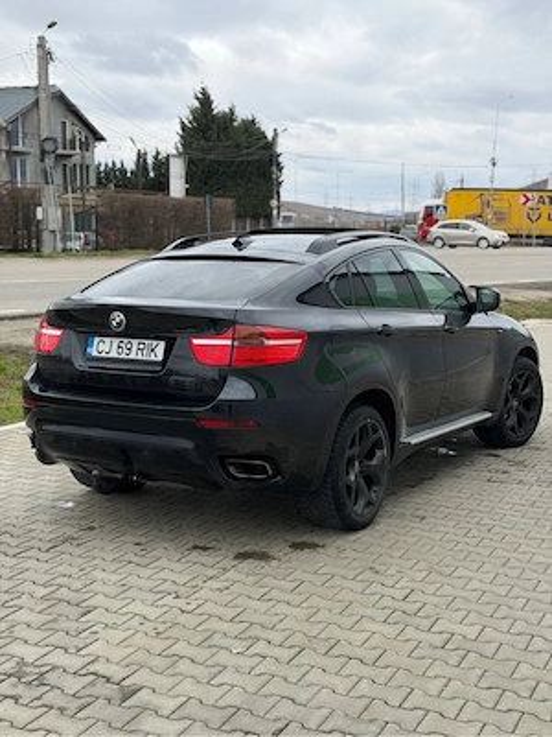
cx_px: 276
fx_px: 1021
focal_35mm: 48
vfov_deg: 39.7
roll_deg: -0.2
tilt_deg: -8.1
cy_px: 368
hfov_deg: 30.3
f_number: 1.78
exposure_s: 1/1100
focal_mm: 6.76
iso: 64
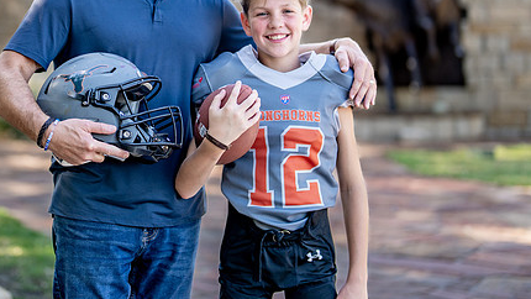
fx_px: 1225
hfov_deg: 24.4
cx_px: 190
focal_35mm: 87
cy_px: 46
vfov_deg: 13.8
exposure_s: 1/1000
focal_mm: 50
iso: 100
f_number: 1.2
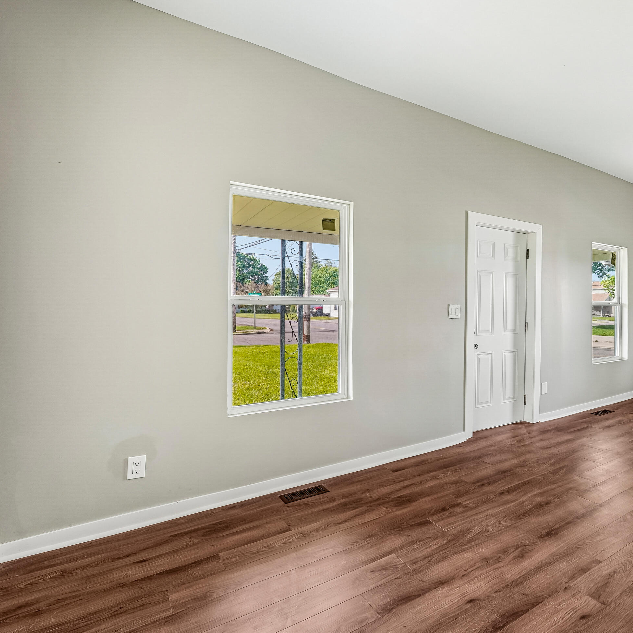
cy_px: 310
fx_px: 448
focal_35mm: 22
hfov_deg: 66.2
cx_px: 472
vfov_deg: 70.5
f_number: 8
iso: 250
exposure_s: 1/30
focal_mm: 16.5
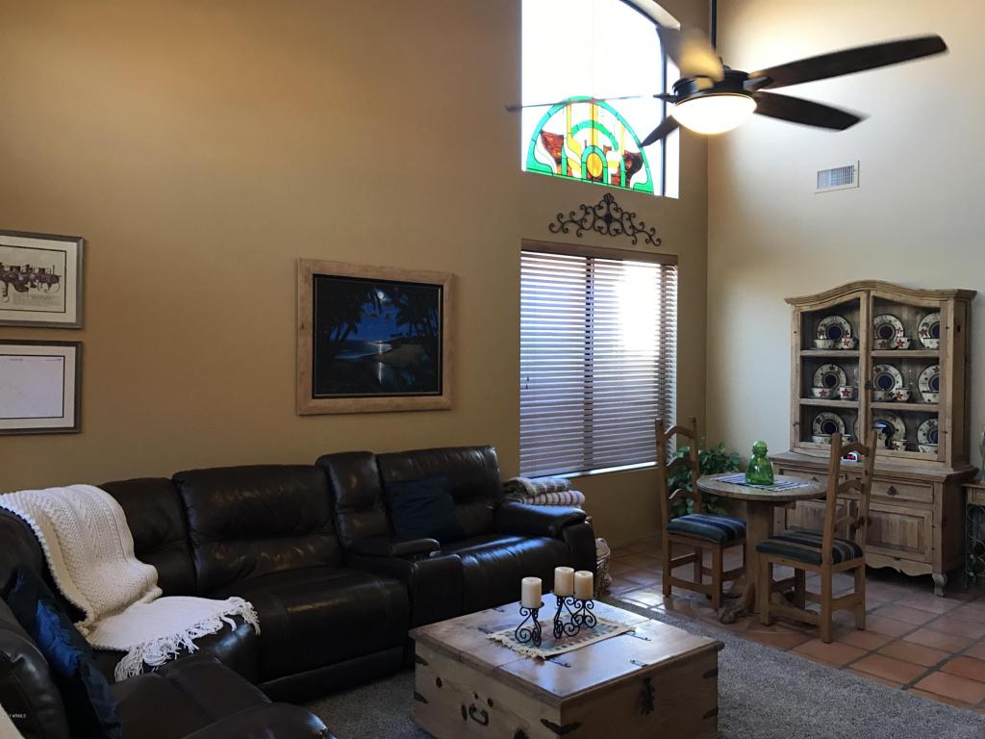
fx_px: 797
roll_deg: -0.4
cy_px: 370
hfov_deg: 63.4
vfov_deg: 49.7
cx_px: 492
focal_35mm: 28
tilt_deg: -1.3
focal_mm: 3.99
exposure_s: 1/15
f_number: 1.8
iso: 50
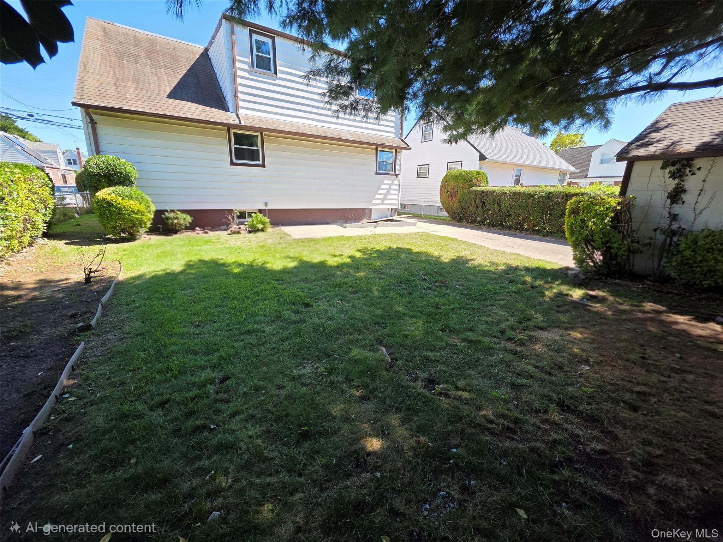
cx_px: 362
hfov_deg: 106.2
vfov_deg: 89.9
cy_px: 271
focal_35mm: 13
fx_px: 272
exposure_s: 1/476
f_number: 1.9
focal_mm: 2.2
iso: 40
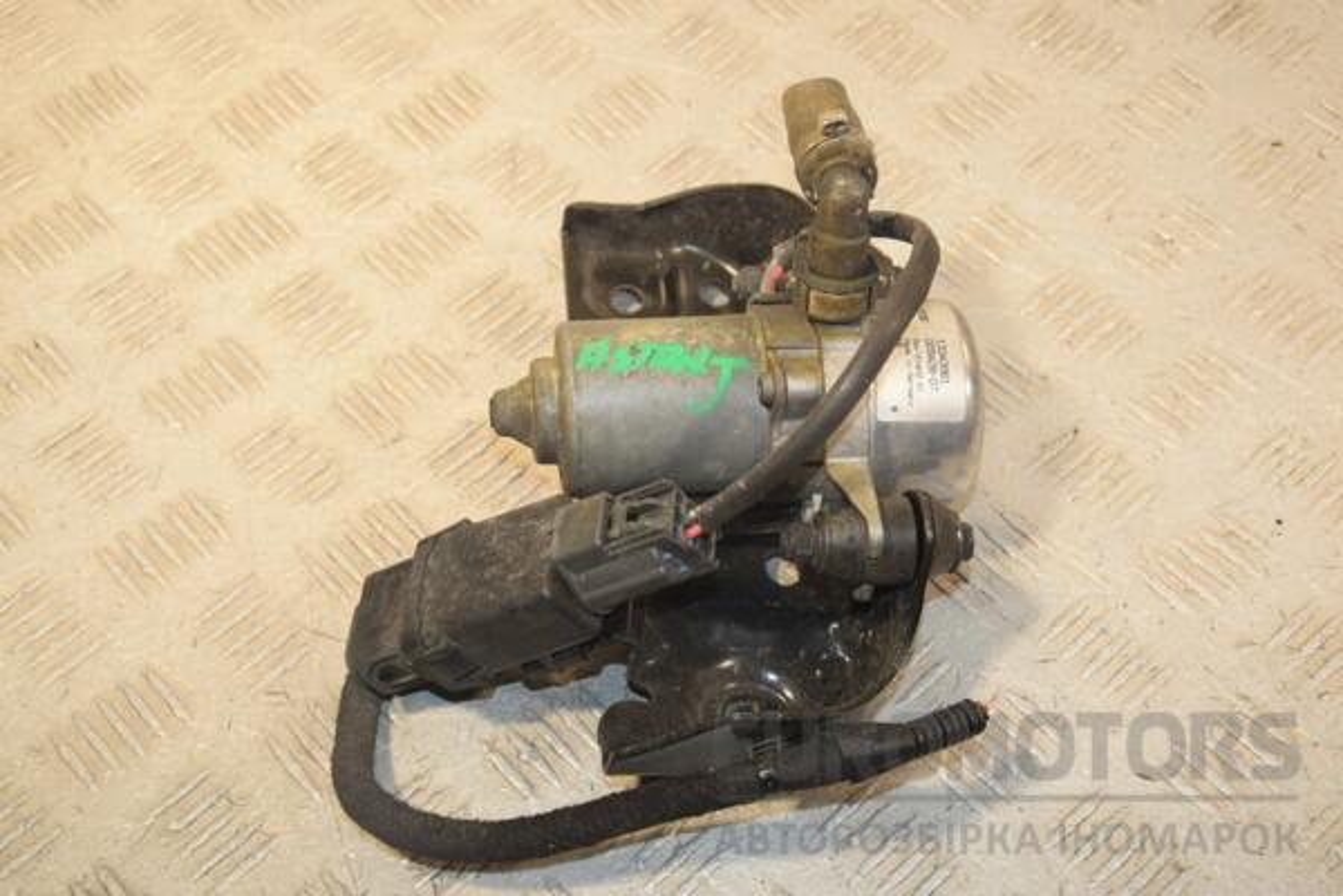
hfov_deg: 35.1
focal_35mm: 57
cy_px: 448
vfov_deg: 23.8
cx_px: 672
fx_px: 2126
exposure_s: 1/200
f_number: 6.3
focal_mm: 38
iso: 800
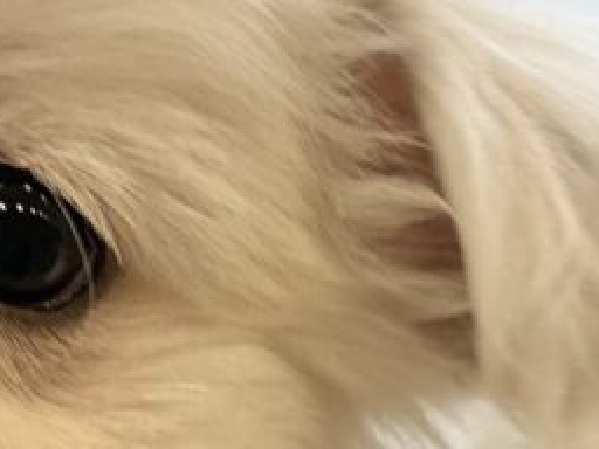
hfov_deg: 15.8
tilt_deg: -18.2
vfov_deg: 11.9
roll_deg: -1.6
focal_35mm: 122
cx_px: -16
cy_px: 529
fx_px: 2111
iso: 80
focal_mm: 5.96
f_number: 1.6
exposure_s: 1/100
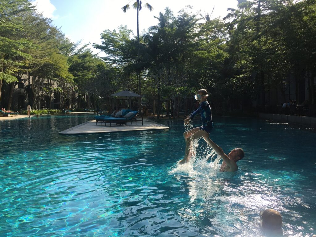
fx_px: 265
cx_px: 158
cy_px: 118
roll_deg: -1.2
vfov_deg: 48.2
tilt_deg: -1.9
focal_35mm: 29
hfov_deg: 61.7
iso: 25
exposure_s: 1/801
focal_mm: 4.15
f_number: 2.2
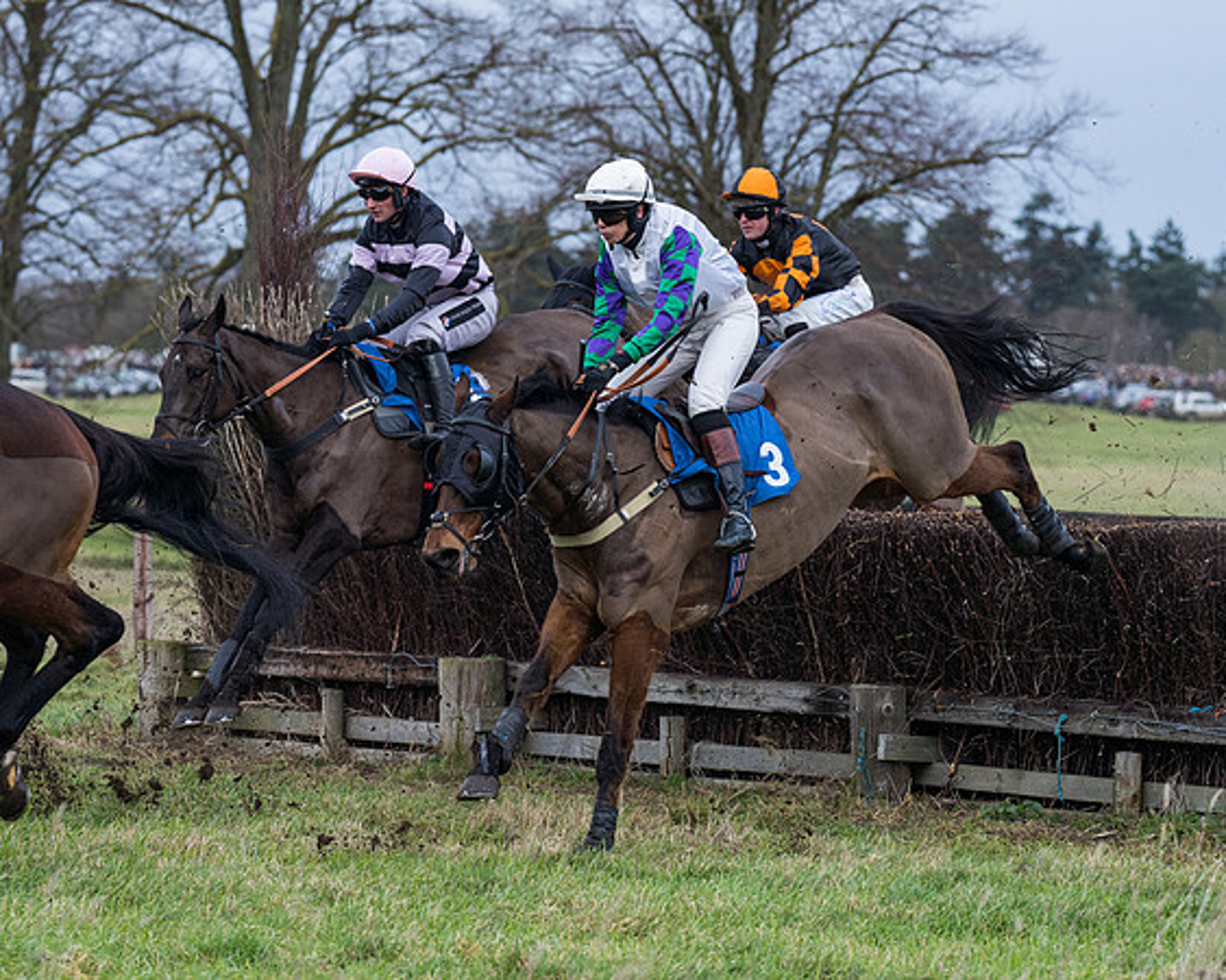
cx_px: 502
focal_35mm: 196
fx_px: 7123
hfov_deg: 9.8
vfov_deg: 7.9
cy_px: 413
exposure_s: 1/1600
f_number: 4.5
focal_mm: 135
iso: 400
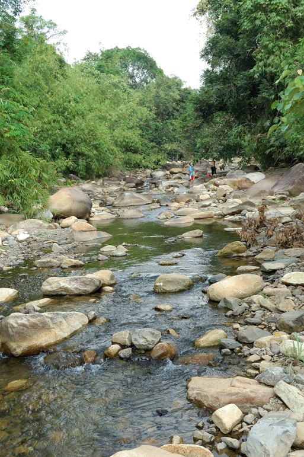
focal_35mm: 39
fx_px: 495
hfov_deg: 34.2
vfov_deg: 49.6
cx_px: 152
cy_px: 228
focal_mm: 26
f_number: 8
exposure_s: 1/100
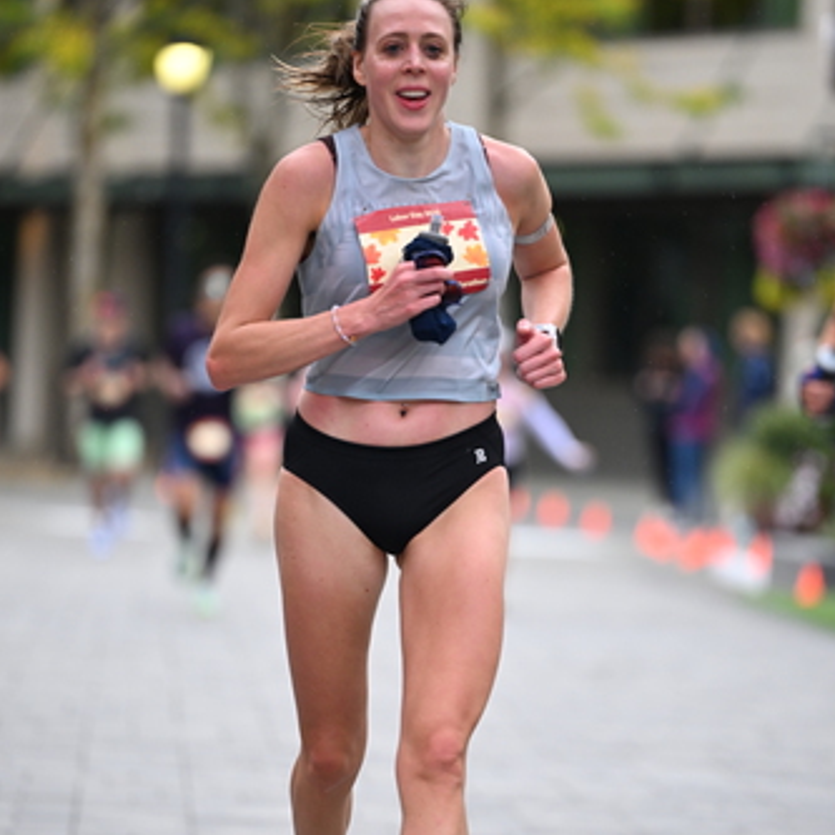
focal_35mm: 281
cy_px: 481
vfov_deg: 6.2
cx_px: 405
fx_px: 7669
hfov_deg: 6.2
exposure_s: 1/1600
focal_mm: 200
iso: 1000
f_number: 2.8
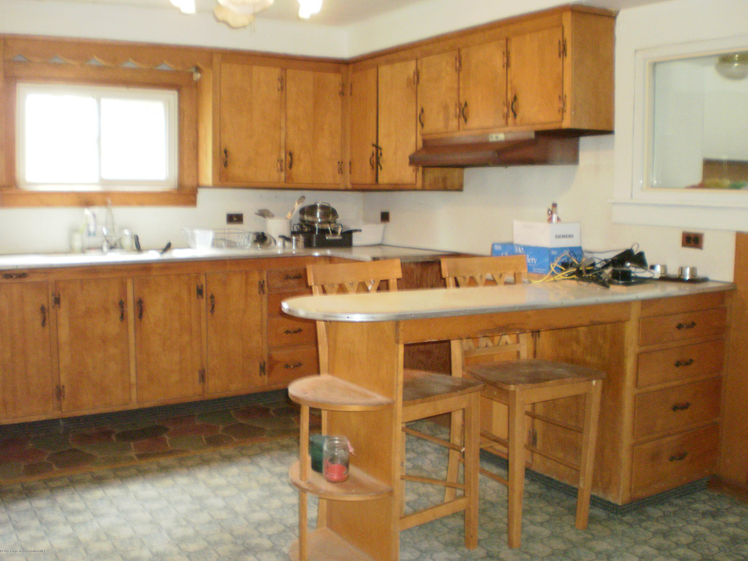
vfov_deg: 38.7
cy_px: 281
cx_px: 383
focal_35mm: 37
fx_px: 799
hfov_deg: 50.1
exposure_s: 1/30
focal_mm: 6.3
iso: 320
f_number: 3.1
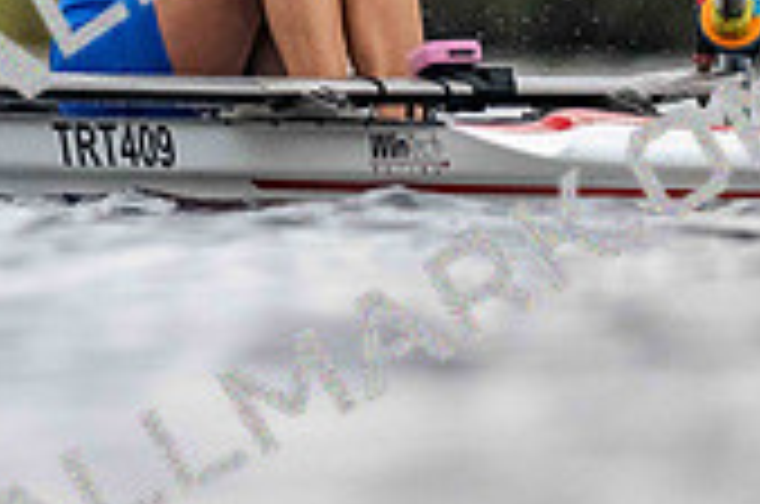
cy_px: -241
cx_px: -508
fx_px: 43512
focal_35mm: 2065
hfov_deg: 1.0
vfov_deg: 0.7
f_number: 4
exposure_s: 1/2500
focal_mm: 600
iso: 5000
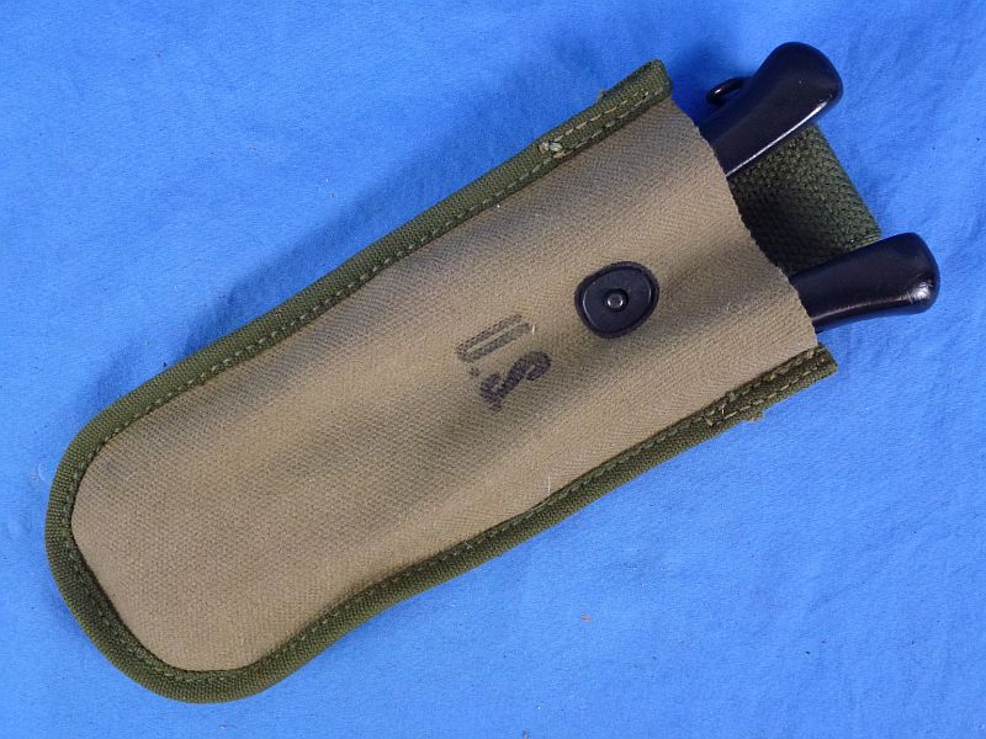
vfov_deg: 37.7
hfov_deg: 49.0
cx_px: 493
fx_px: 1082
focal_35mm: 38
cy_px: 370
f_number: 3.8
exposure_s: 1/80
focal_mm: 6.8
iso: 320
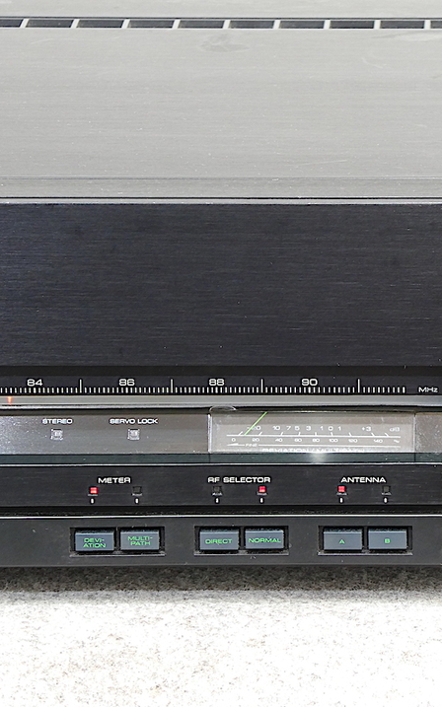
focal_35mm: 244
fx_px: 4704
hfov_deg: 5.4
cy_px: 353
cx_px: 329
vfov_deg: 8.6
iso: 200
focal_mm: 30.9
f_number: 5.6
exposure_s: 1/3.2
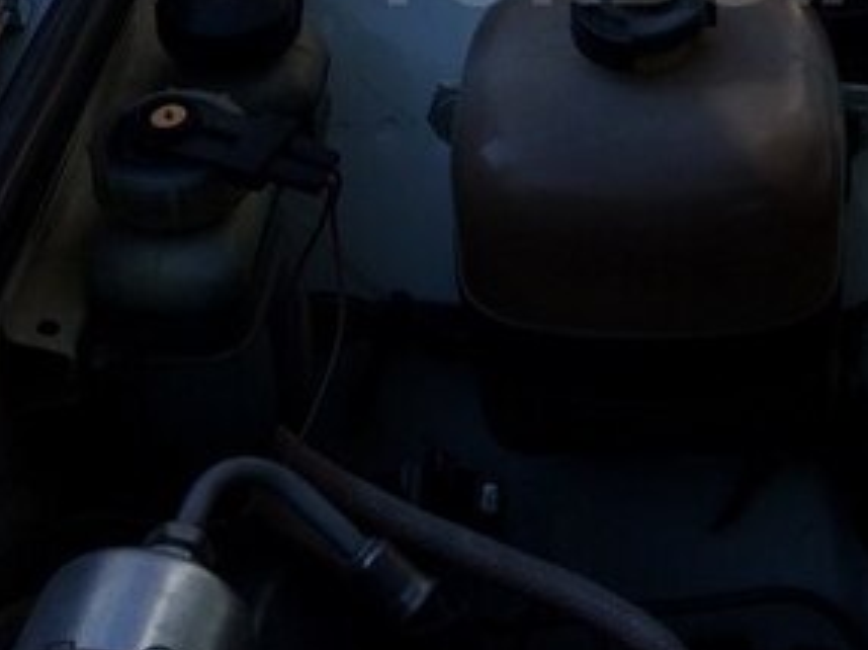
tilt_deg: -33.7
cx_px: 674
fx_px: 1679
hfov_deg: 28.5
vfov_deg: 21.0
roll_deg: +0.2
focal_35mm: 67
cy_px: -41
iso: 32
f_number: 2.2
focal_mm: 4.15
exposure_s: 1/977
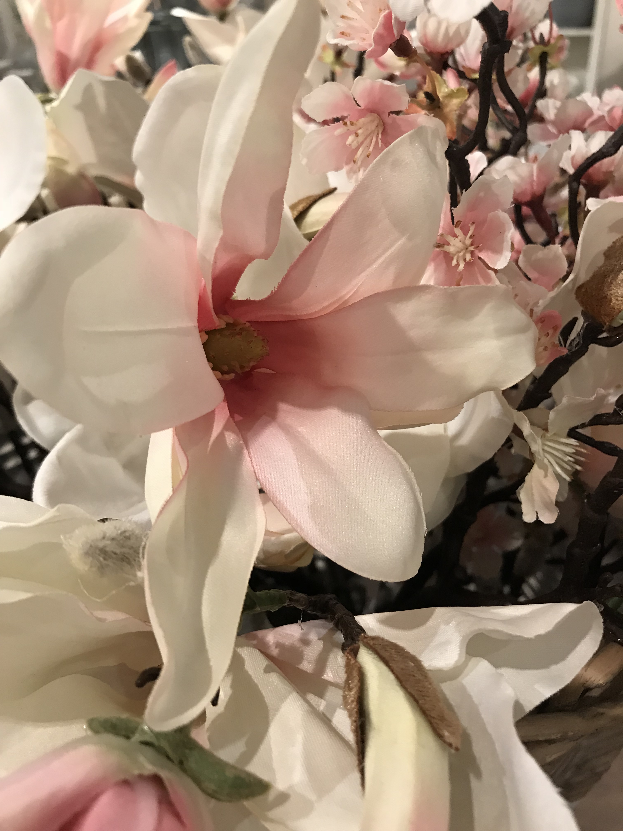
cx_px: 312
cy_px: 416
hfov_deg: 49.7
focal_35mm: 28
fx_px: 672
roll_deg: +2.3
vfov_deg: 63.4
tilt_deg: -30.0
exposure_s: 1/17
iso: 40
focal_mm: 3.99
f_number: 1.8
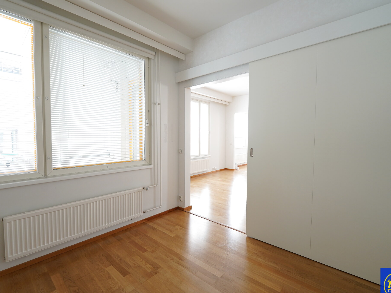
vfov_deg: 78.1
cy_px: 148
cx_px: 182
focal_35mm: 16
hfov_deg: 94.3
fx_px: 181
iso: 640
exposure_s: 1/30
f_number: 5
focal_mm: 14
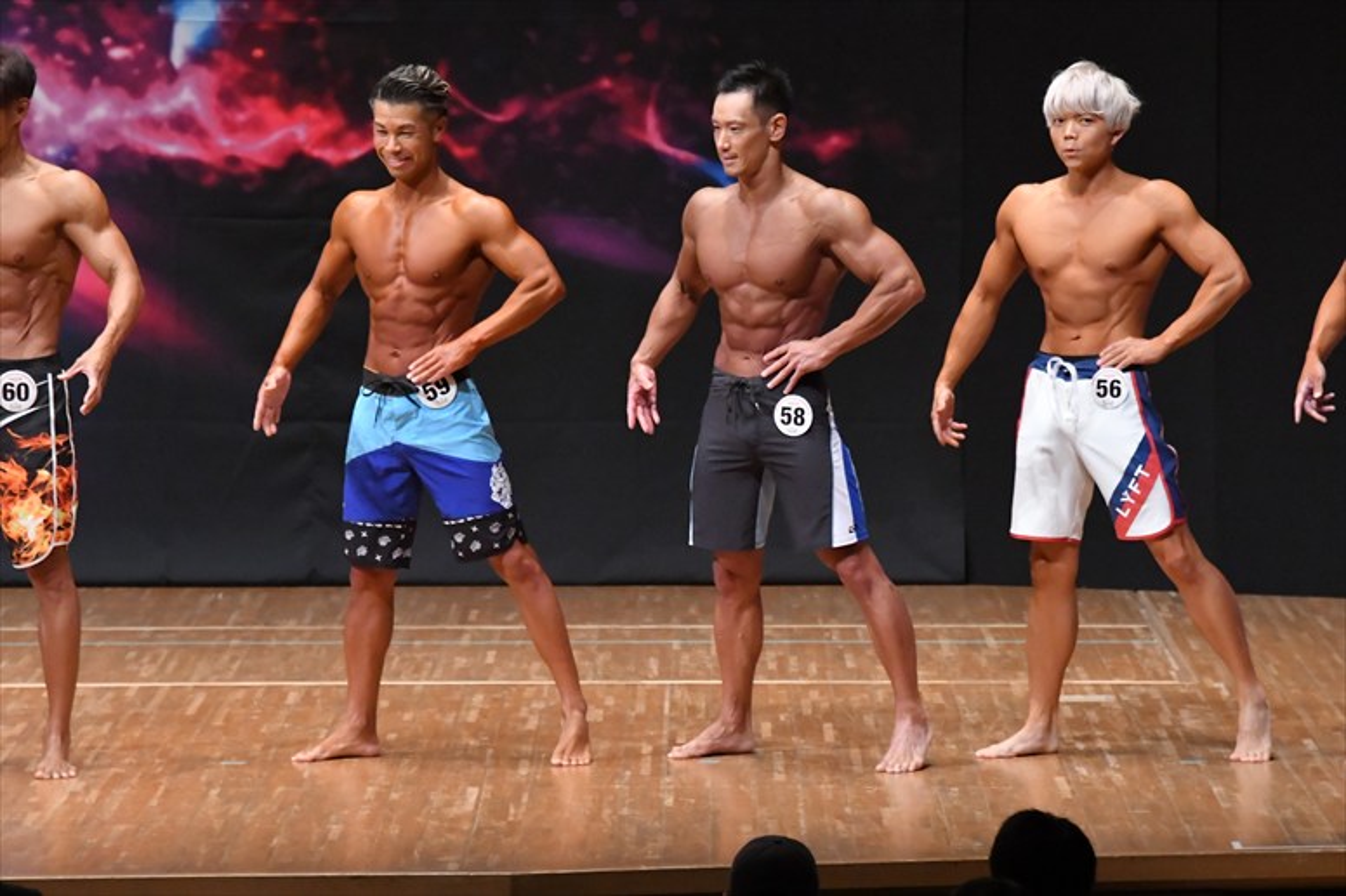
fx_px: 8969
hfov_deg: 8.6
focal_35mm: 240
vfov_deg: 5.7
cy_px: 448
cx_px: 673
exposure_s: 1/400
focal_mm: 160
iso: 8000
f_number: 5.6
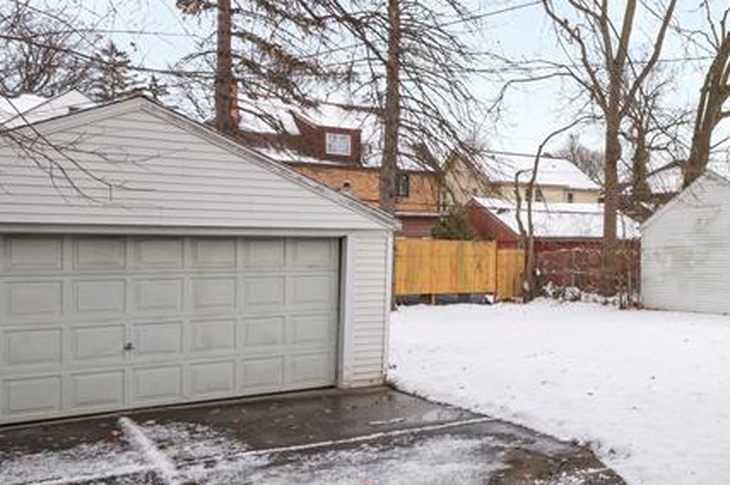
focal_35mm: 36
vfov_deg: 36.7
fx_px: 729
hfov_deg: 47.8
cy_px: 196
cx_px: 655
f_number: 11
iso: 100
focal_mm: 10
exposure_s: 1/15
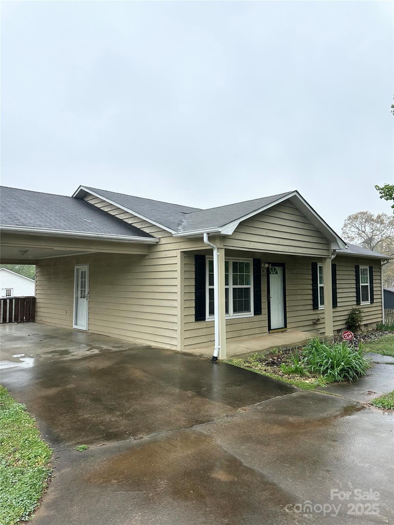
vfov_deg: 71.6
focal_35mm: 24
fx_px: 364
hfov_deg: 56.8
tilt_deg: +2.7
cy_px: 262
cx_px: 197
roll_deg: -0.4
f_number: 1.78
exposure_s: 1/1157
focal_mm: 6.86
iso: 80
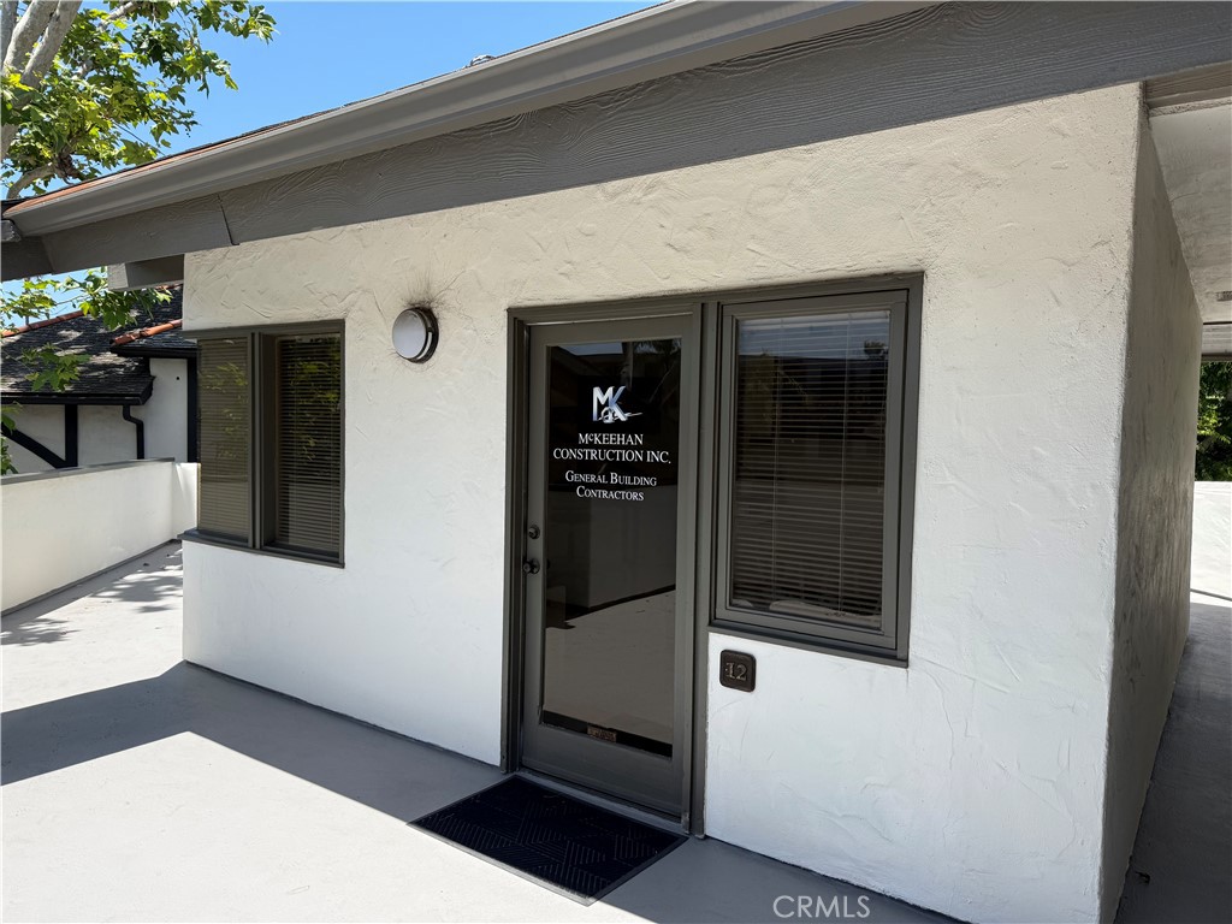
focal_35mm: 24
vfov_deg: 56.8
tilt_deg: -1.1
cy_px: 462
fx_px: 854
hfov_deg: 71.6
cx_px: 616
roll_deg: -1.9
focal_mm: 6.76
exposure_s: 1/2611
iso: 80
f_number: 1.78
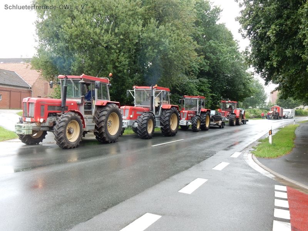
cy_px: 116
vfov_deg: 39.7
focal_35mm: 36
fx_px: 320
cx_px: 154
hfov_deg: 51.4
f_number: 4
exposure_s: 1/30
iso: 160
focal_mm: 6.4
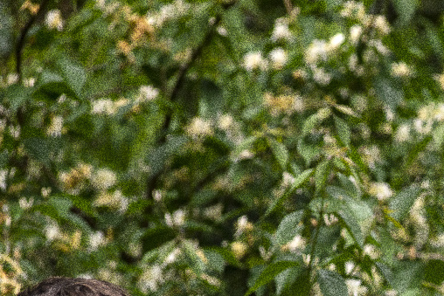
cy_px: 392
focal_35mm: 428
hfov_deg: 4.8
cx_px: 555
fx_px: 5280
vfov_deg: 3.2
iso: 400
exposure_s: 1/2500
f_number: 5
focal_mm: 145
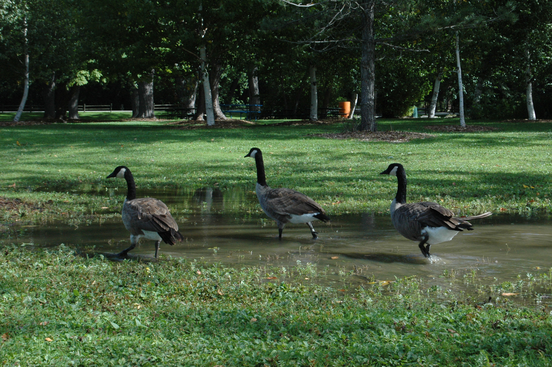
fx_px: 1034
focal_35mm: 68
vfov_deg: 20.1
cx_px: 276
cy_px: 184
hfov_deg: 29.9
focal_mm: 45
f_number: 18
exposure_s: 1/125
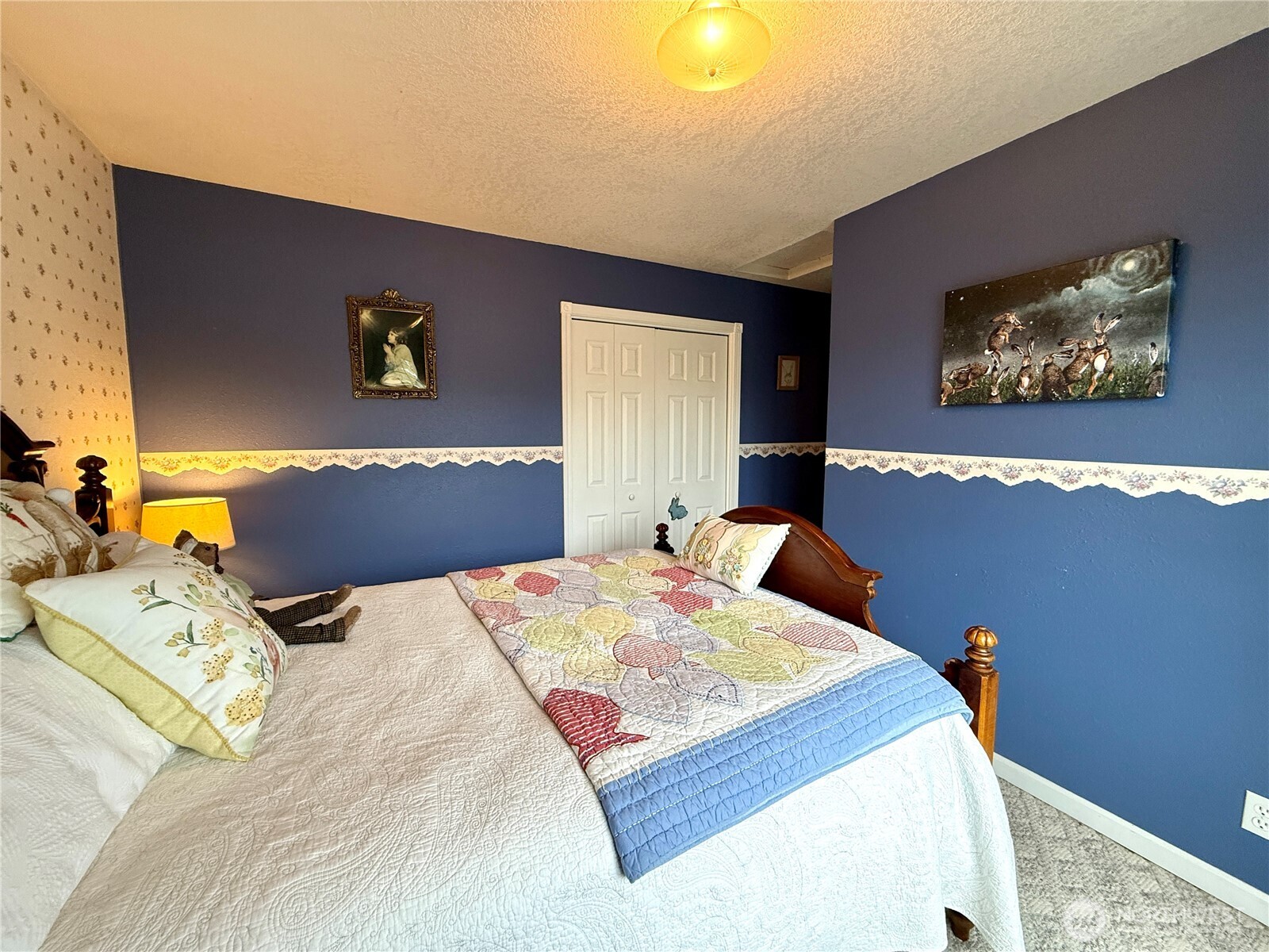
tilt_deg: -5.7
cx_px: 634
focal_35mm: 14
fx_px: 513
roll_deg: +0.1
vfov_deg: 85.7
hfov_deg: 102.1
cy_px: 476
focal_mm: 2.22
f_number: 2.2
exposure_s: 1/120
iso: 250
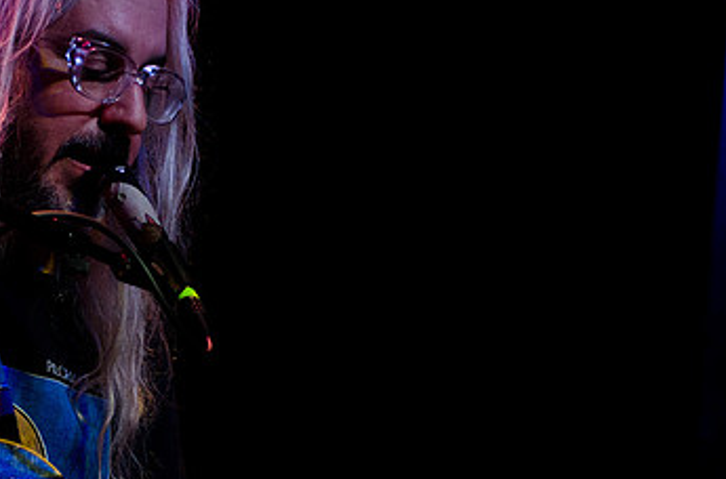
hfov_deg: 18.3
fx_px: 2232
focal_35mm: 111
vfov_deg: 12.3
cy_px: 298
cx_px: 122
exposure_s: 1/80
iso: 1600
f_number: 2.8
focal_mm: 44
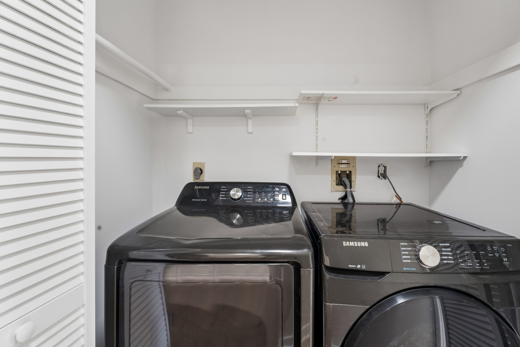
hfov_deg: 96.7
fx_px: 231
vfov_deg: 73.7
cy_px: 166
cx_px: 267
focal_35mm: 16
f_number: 13
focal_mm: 14
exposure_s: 1/3.33
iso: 400
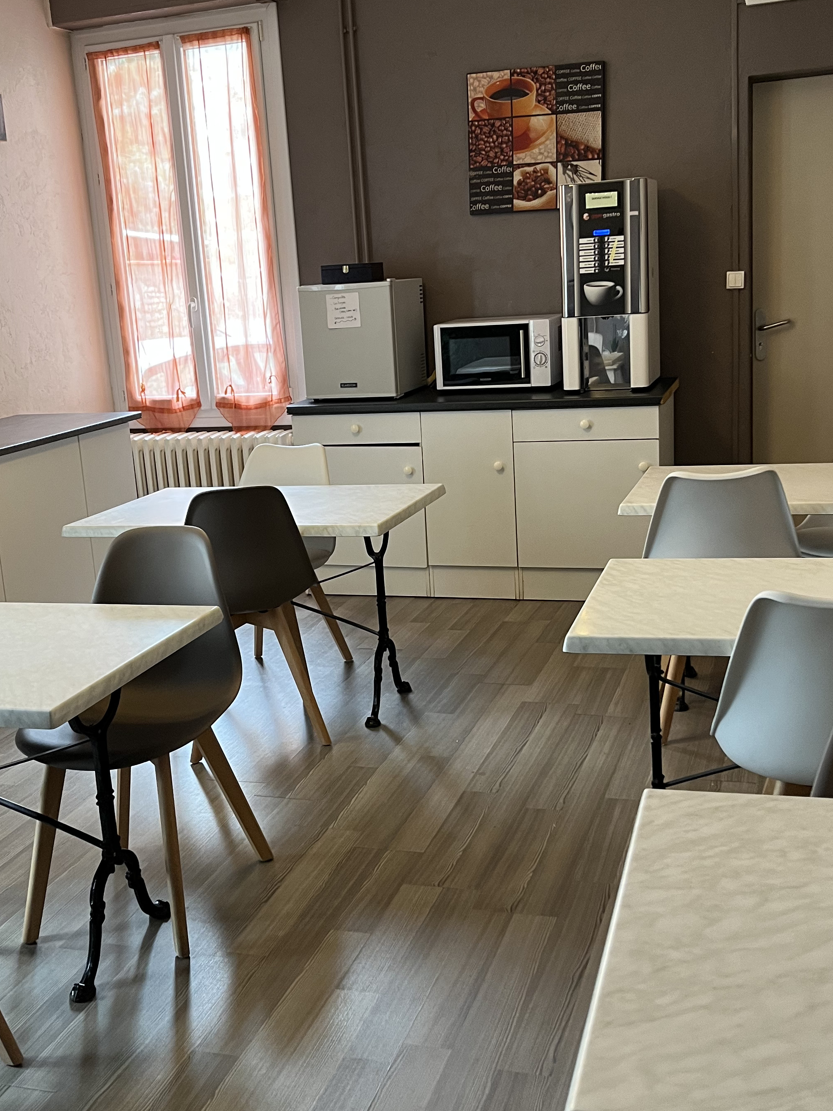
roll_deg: +4.5
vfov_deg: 47.9
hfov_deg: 36.8
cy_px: 550
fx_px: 1251
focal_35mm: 39
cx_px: 389
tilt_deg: -12.0
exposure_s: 1/50
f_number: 1.6
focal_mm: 5.1
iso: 160
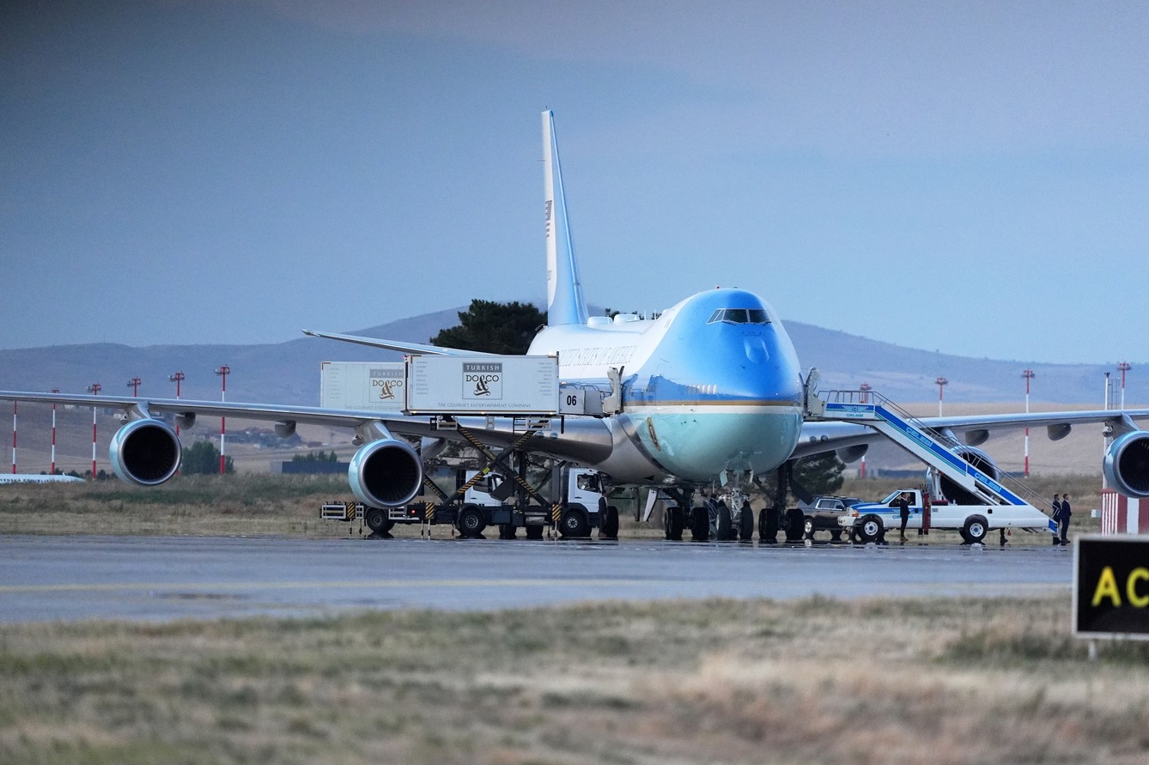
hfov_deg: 6.6
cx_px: 580
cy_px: 397
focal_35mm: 314
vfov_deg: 4.4
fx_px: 10018
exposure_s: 1/1250
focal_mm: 300
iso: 3200
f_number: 2.8
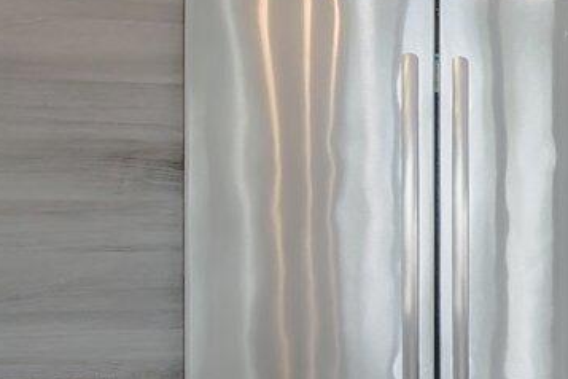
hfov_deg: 14.2
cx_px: 1416
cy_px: 274
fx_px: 1357
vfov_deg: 15.8
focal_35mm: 86
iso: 1250
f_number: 8
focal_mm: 10
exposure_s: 1/10
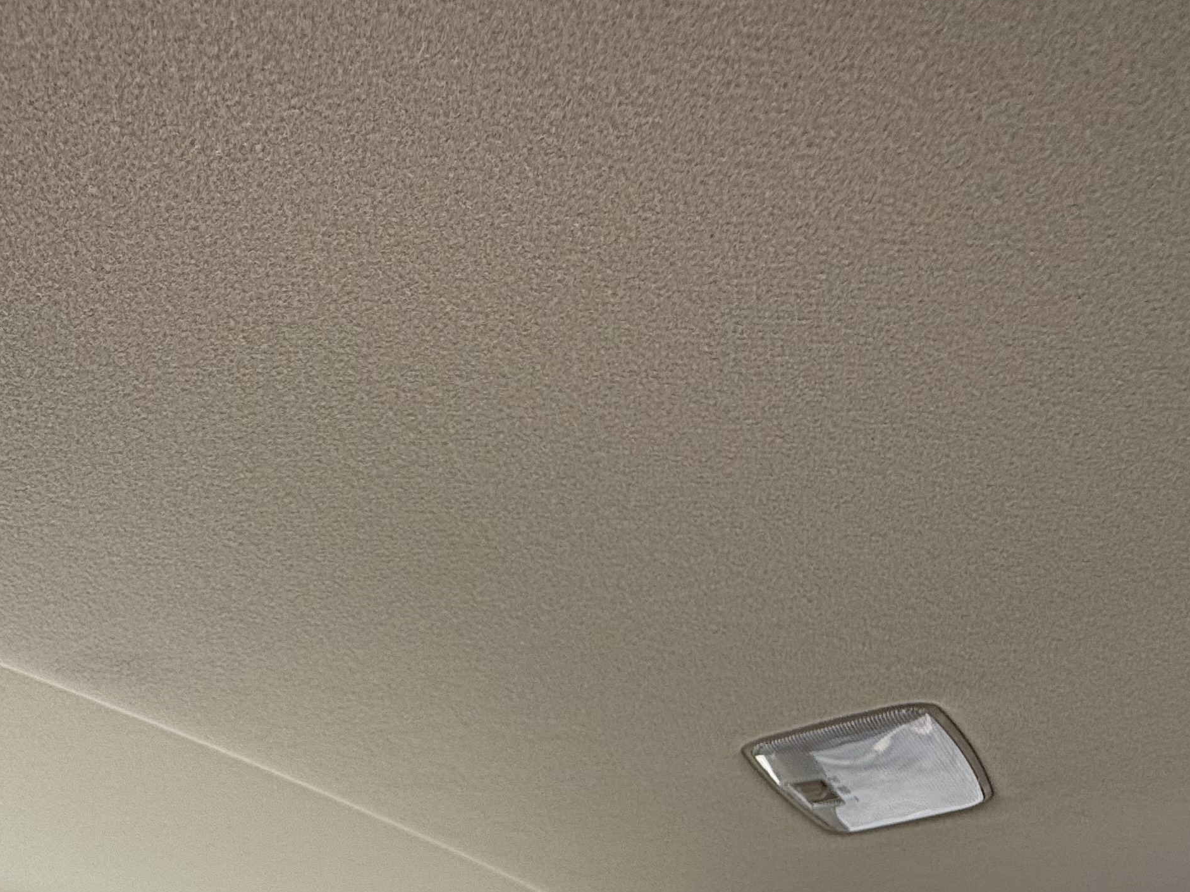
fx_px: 1031
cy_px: 654
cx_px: 297
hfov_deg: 57.0
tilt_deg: +28.2
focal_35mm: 30
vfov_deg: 45.4
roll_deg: -2.5
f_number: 2.2
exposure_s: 1/204
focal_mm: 2.22
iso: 64
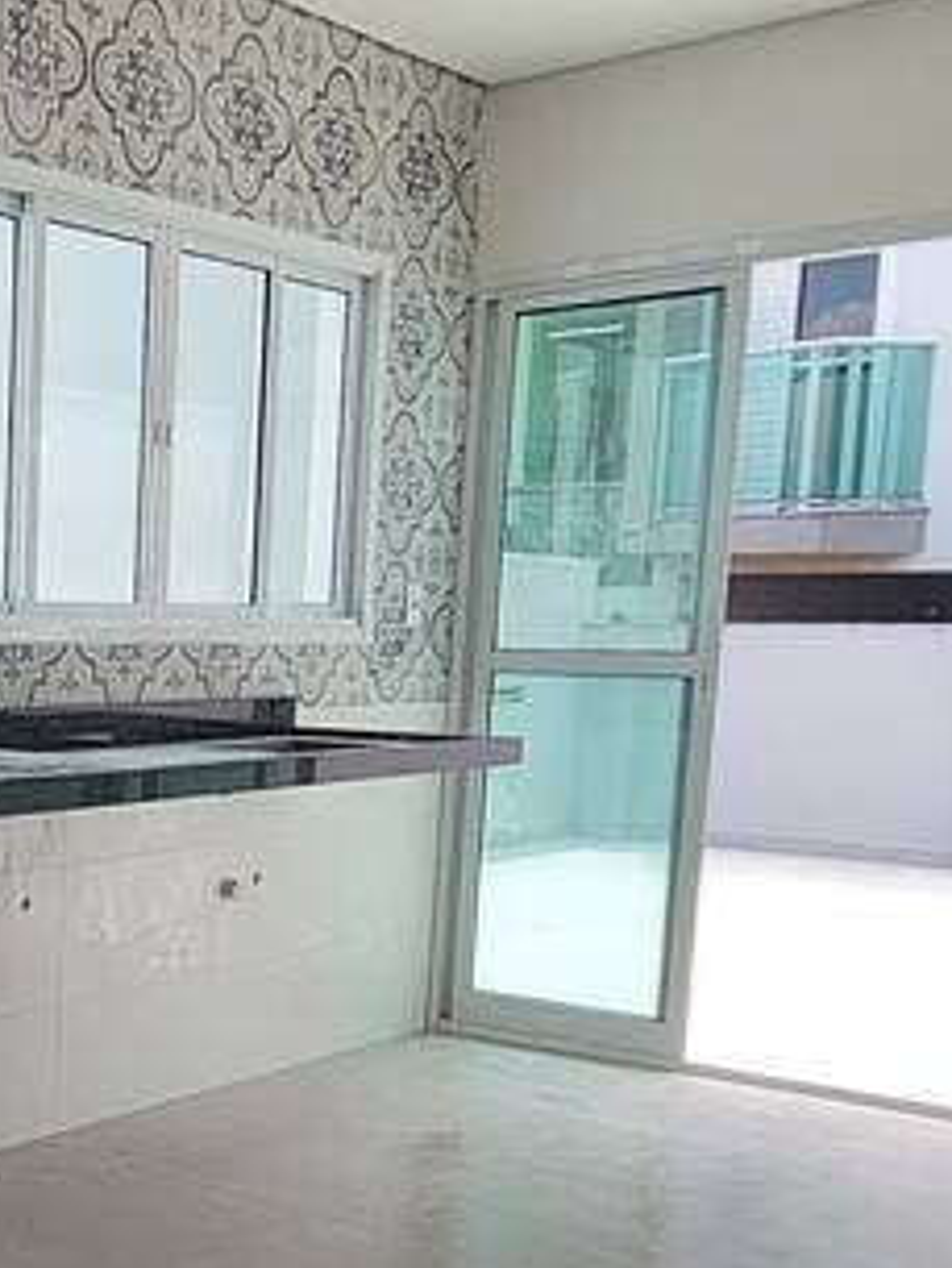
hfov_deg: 26.7
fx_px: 1686
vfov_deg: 40.0
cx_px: -279
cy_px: 969
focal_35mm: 46
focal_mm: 1.74
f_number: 2.2
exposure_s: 1/190
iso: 40
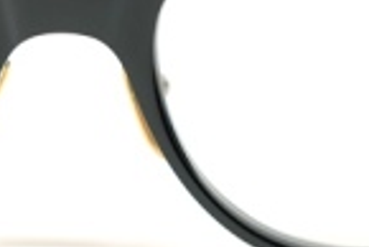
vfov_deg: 6.3
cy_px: 71
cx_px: 135
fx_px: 2257
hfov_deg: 9.3
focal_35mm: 220
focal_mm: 50
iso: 160
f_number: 2.8
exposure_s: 1/50
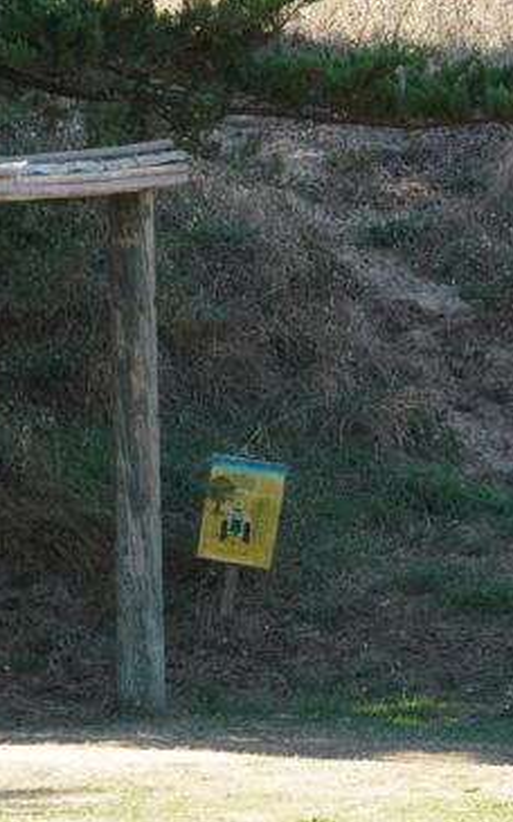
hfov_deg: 1.9
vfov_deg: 3.0
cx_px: 47
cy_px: 368
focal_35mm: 704
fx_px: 15745
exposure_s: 1/250
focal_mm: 246.2
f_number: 5.6
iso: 250
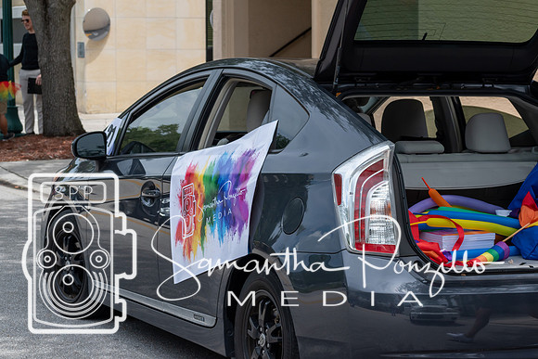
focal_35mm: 110
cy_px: 180
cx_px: 269
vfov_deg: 12.4
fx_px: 1651
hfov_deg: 18.5
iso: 200
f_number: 7.1
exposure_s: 1/800
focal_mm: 70
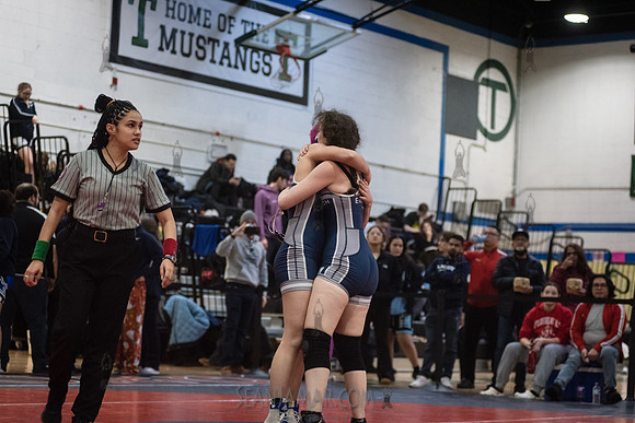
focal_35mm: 80
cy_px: 212
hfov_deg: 25.4
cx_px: 318
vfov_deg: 17.1
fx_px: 1411
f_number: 3.5
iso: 8000
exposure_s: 1/500
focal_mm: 80
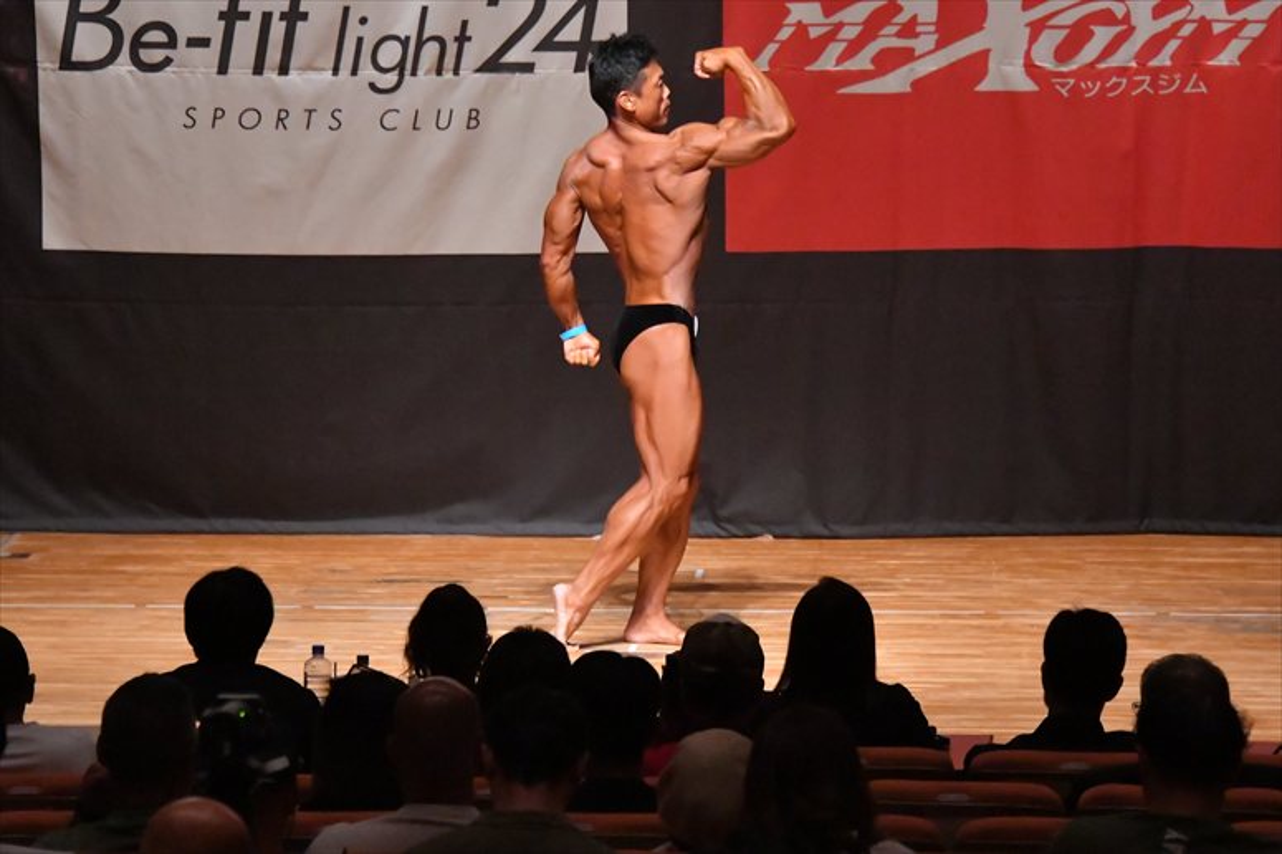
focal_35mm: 217
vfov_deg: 6.3
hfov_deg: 9.5
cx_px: 641
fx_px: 7724
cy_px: 427
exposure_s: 1/400
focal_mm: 145
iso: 12800
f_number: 5.6
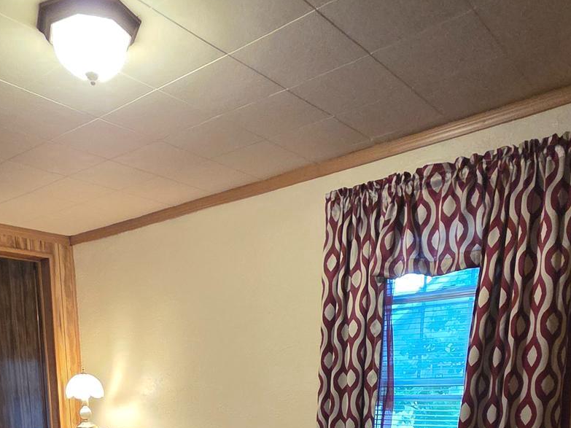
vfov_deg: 32.5
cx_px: 222
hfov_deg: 53.5
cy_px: 542
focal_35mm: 34
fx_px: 561
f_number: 2.2
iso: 1250
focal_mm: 2.2
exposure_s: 1/60
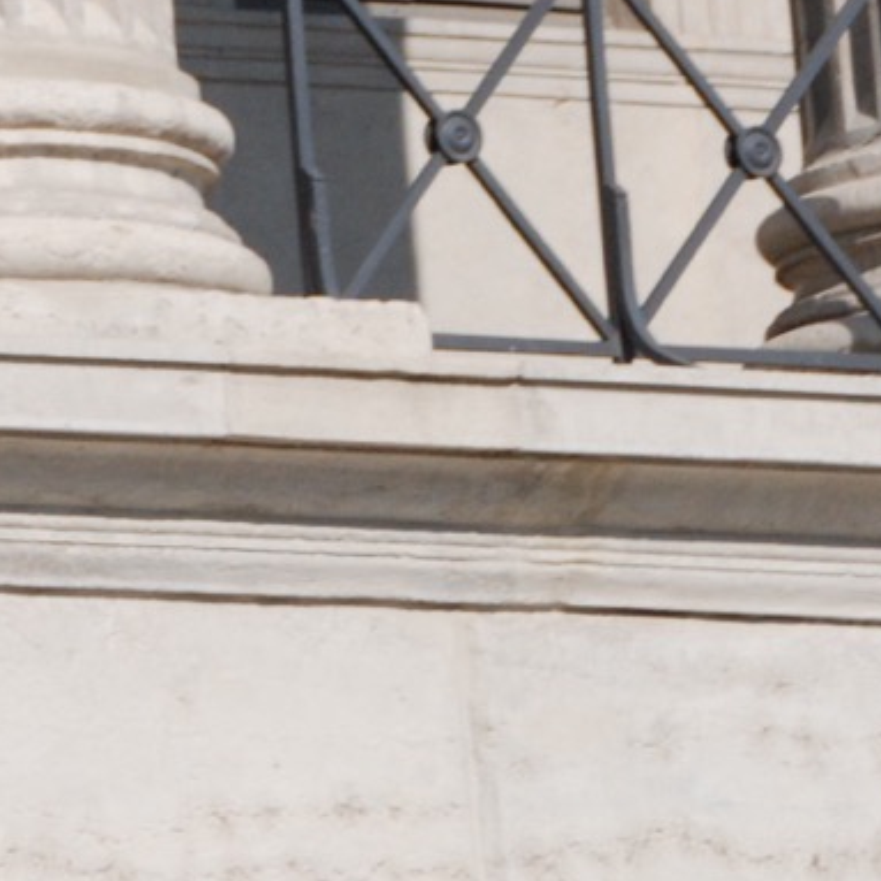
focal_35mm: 408
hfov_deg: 4.2
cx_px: -1178
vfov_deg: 4.3
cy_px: -319
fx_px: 11748
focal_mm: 68
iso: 400
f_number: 10
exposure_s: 1/1600
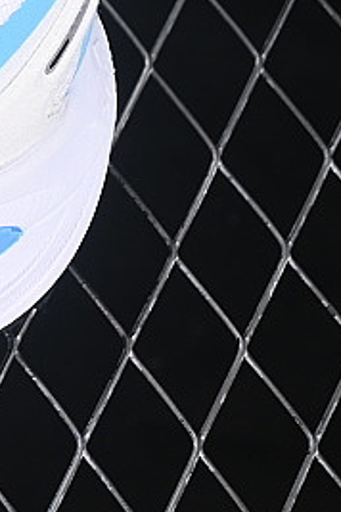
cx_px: -603
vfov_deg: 6.7
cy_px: -134
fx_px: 4305
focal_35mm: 303
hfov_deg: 4.4
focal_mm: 50
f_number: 7.1
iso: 160
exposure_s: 1/80
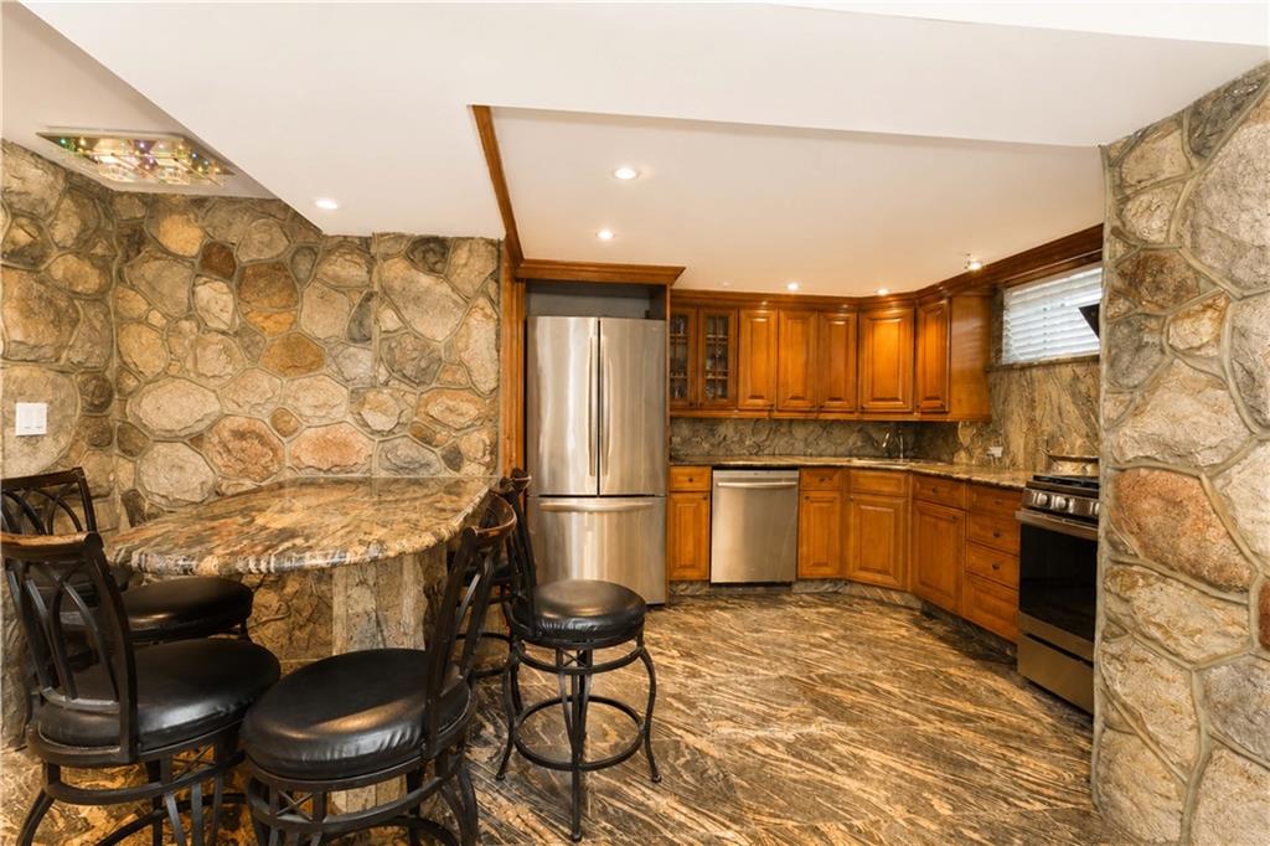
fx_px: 529
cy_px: 423
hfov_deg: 100.4
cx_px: 635
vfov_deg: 77.3
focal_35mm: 15
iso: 2000
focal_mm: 10
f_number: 8
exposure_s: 1/60
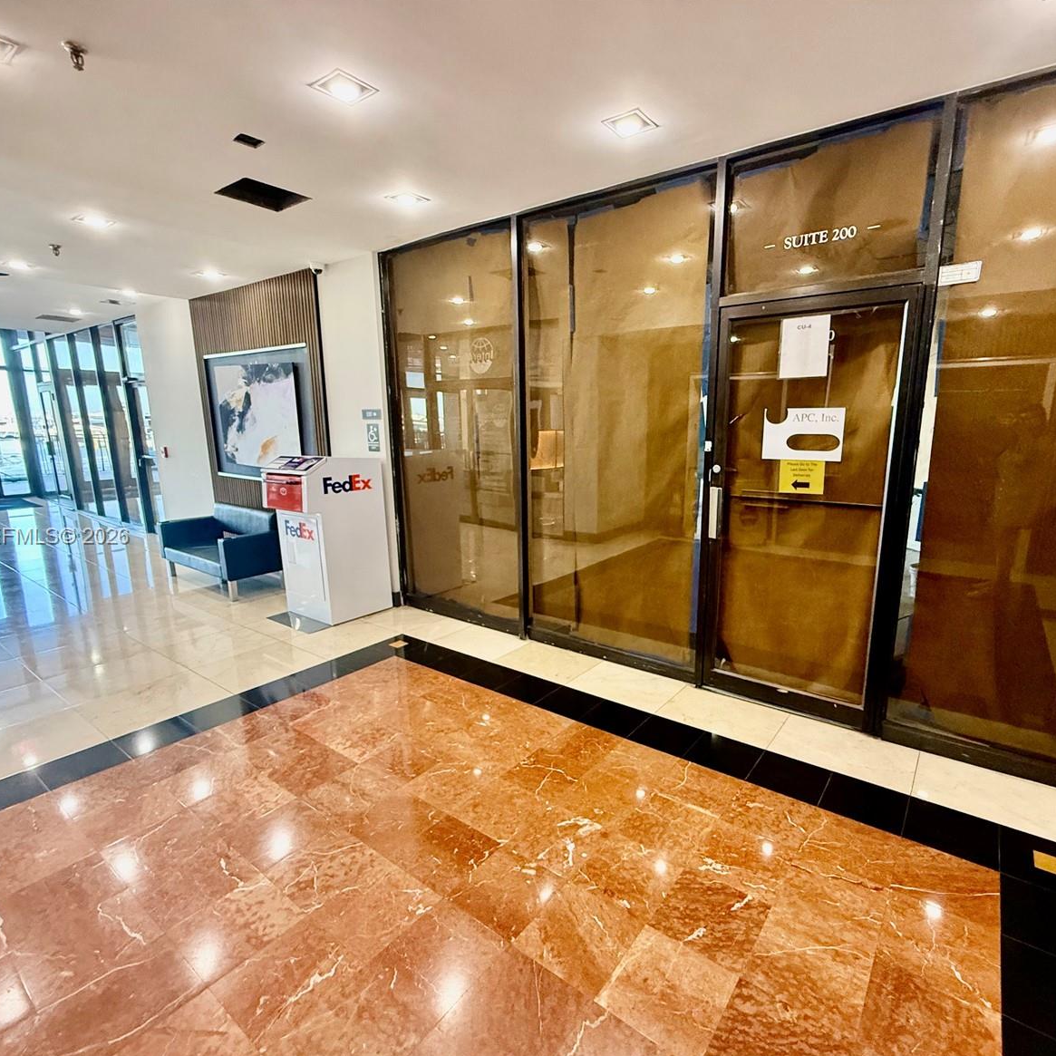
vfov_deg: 84.0
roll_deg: -0.5
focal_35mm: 17
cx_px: 572
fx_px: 587
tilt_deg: -10.6
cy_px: 538
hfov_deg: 83.8
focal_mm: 2.22
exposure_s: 1/60
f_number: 2.2
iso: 500
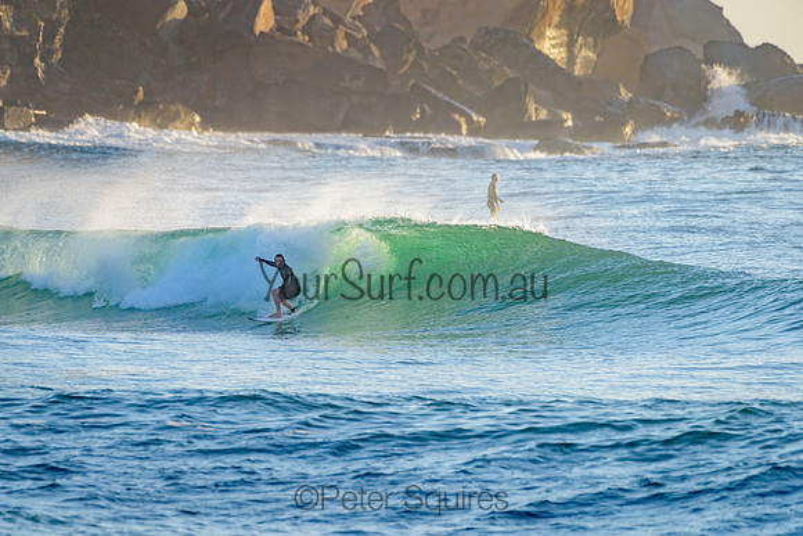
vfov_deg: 2.2
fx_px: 13671
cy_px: 232
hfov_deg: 3.4
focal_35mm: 613
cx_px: 316
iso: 500
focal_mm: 500
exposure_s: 1/2000
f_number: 5.6
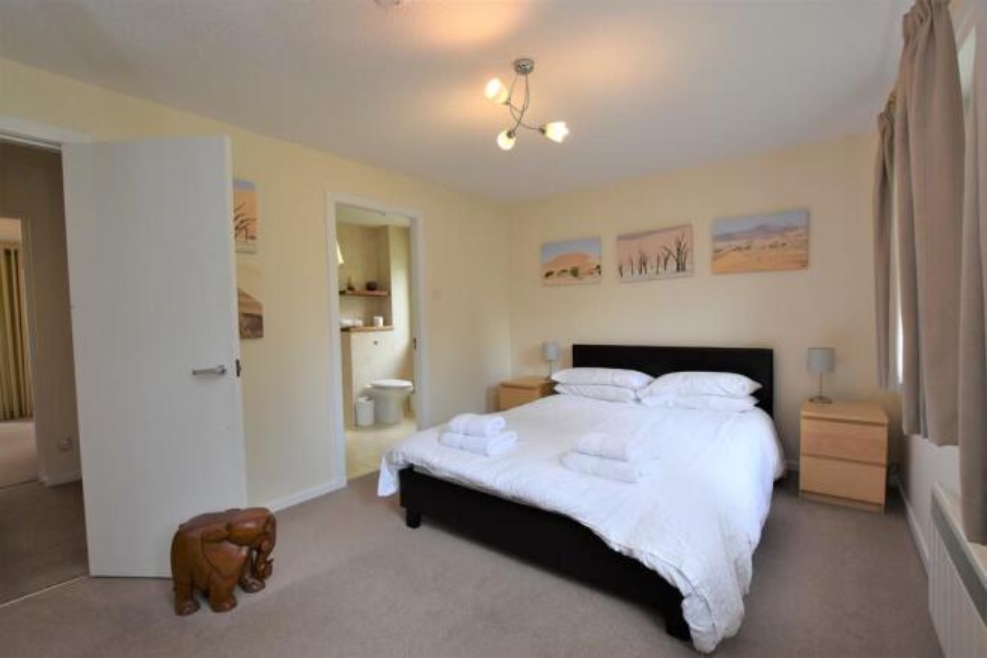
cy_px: 329
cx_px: 494
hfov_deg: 100.4
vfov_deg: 77.4
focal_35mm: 15
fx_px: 411
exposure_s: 1/125
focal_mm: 10
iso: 560
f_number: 5.6
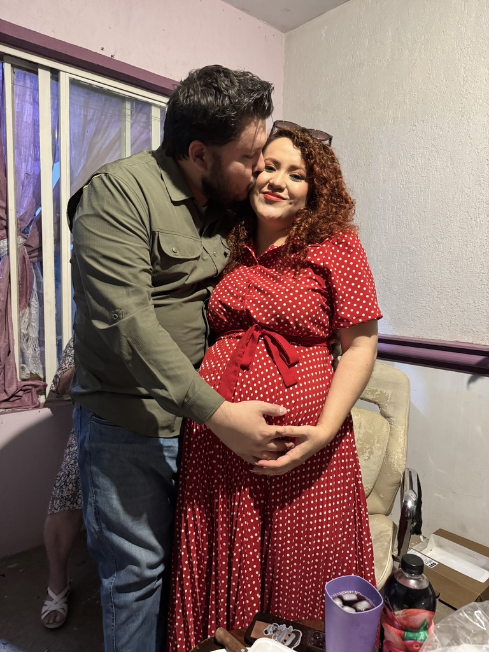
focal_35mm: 24
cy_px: 326
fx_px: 452
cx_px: 244
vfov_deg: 71.6
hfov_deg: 56.8
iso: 800
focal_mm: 6.76
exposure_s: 1/40
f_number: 1.78
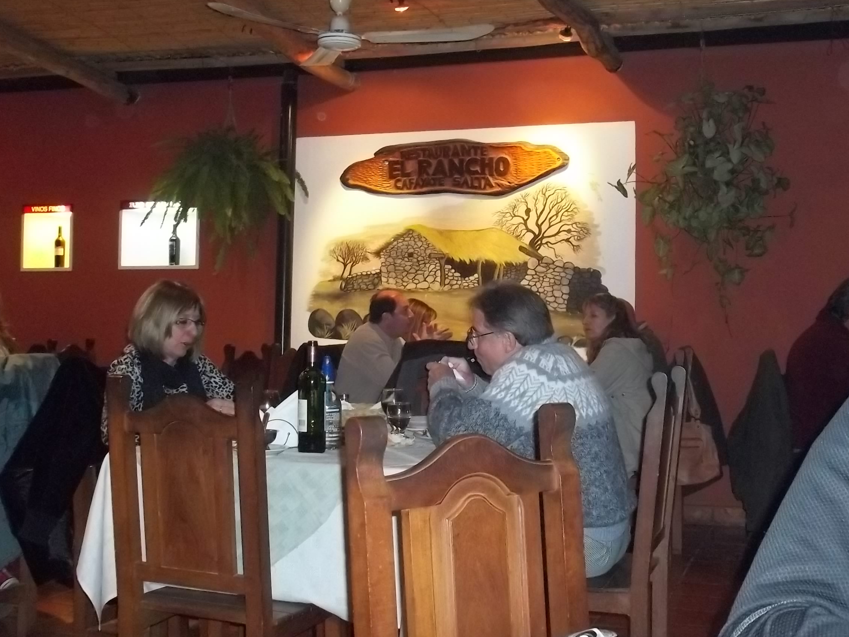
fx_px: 1030
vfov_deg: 34.3
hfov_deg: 44.7
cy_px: 269
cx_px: 475
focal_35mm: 42
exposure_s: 1/30
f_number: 3.3
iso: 320
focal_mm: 5.9
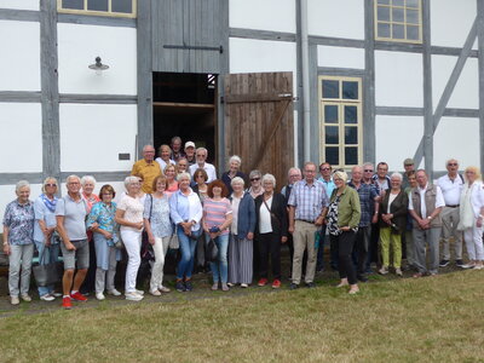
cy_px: 182
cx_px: 242
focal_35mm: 36
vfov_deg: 39.7
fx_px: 503
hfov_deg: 51.4
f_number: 2.8
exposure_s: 1/800
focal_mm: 7.5
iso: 80
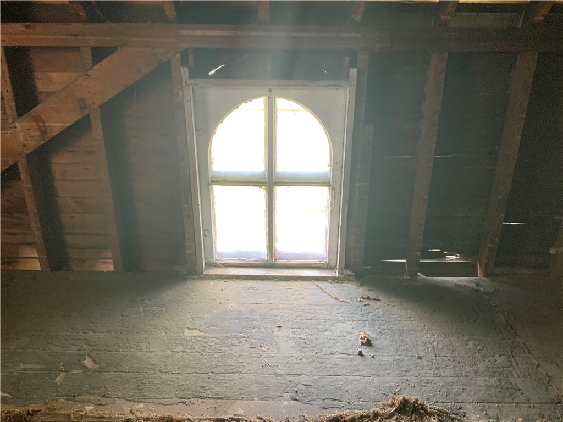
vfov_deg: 48.2
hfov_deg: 61.7
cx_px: 282
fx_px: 472
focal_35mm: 29
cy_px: 211
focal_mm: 3
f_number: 1.8
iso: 100
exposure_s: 1/60
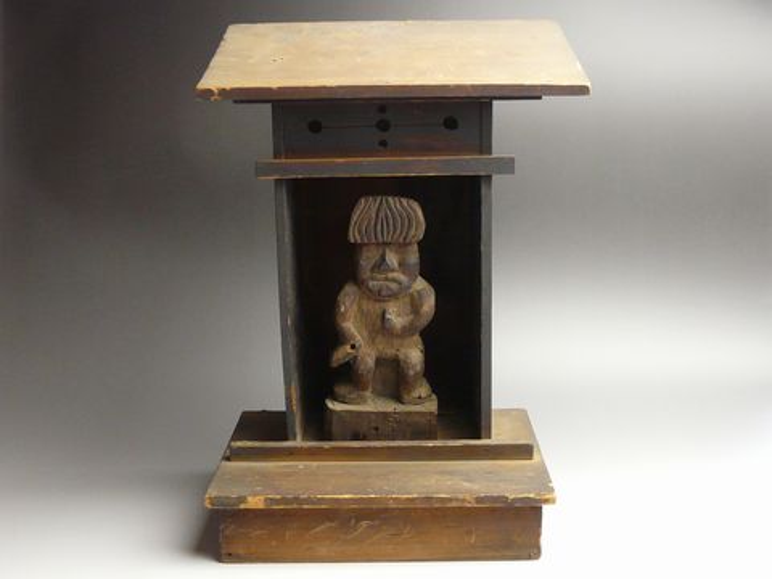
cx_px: 386
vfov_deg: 32.2
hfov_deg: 42.1
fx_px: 1004
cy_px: 290
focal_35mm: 45
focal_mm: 4.6
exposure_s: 1/30
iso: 200
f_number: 2.8
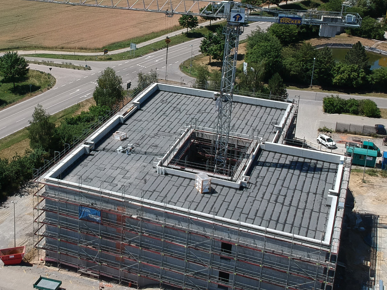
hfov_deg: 55.3
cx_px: 207
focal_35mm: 33
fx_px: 369
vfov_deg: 42.7
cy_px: 179
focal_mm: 4.5
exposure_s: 1/1600
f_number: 2.6
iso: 101
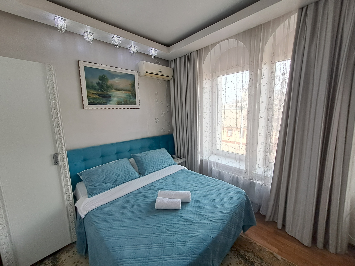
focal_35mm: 13
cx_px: 178
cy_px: 133
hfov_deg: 106.2
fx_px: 133
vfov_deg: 89.9
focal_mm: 1.42
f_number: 2.2
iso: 50
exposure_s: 1/100
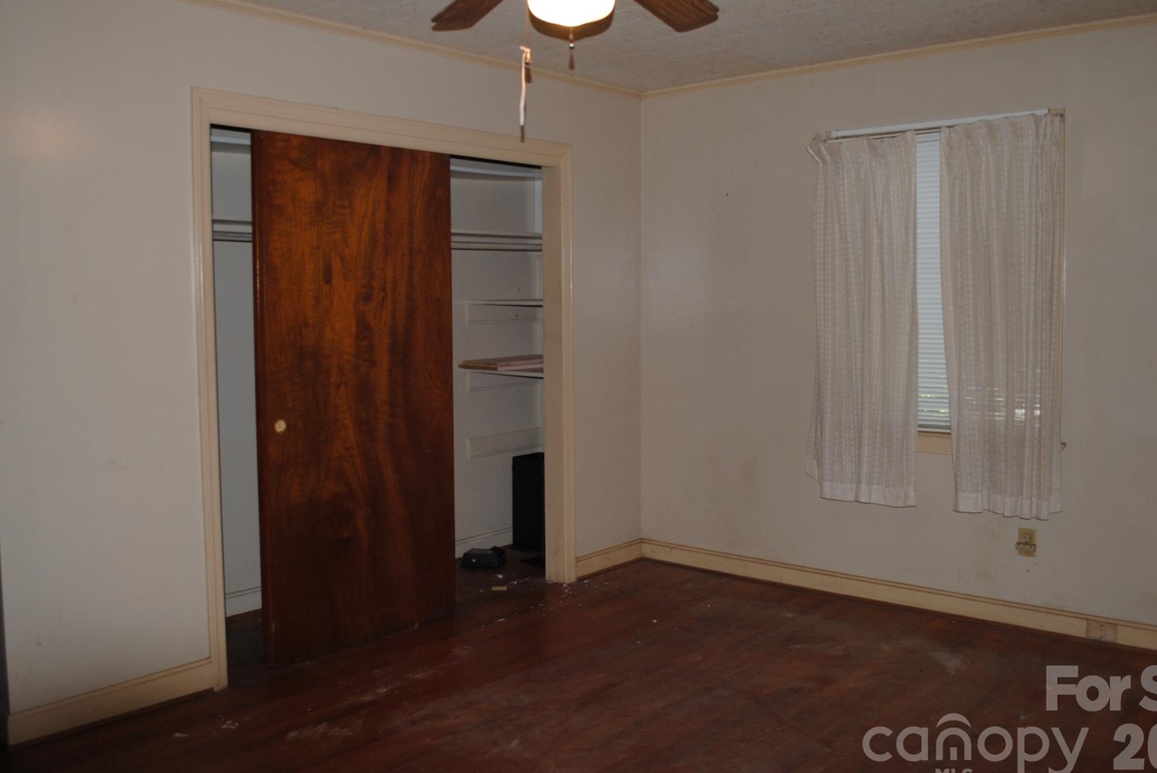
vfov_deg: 42.4
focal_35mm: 31
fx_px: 997
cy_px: 349
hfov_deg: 60.2
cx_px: 589
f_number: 3.5
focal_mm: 18
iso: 200
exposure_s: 1/60
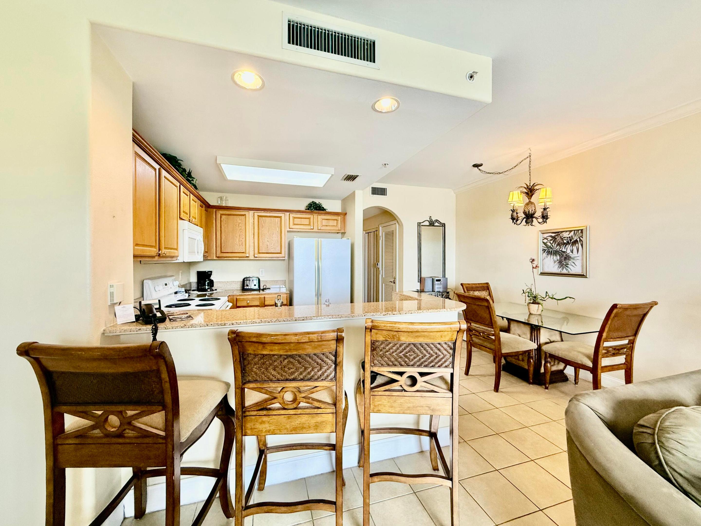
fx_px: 284
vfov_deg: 85.7
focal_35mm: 14
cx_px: 350
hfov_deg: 102.1
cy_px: 263
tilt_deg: +0.5
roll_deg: -0.7
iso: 160
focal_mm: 2.22
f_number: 2.2
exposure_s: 1/120
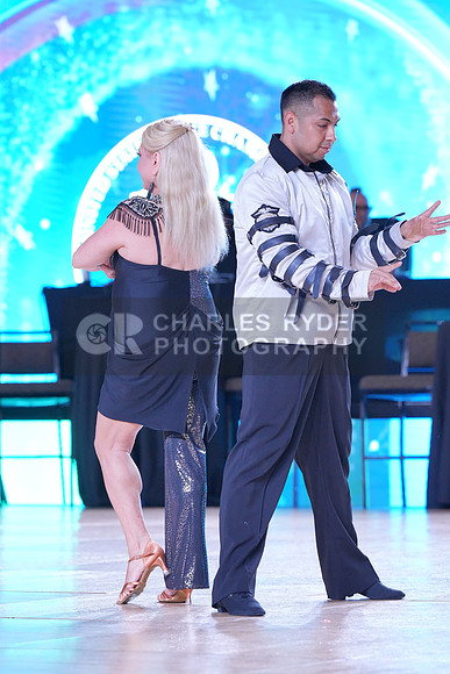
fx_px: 3747
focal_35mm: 200
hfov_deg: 6.9
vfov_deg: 10.3
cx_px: 225
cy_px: 337
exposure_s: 1/400
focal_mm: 200
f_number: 5.6
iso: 4000
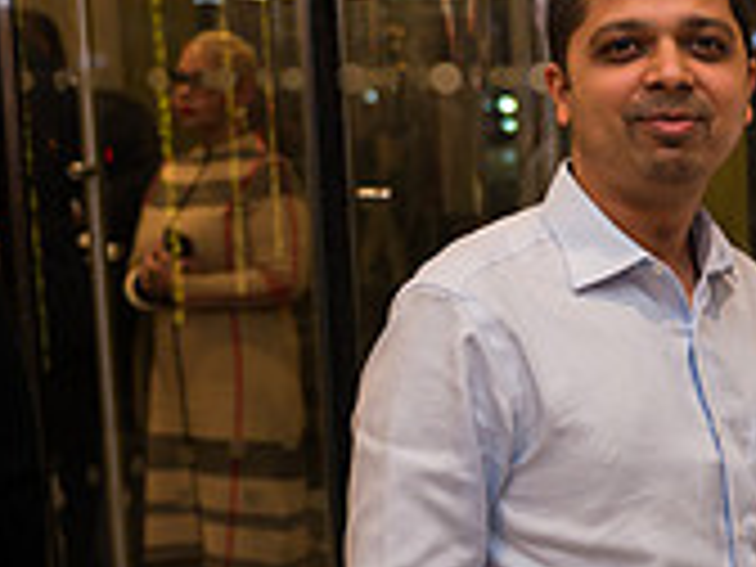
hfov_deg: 17.3
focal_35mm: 106
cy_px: 432
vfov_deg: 13.9
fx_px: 2315
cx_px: 1026
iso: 400
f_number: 3.2
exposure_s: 1/160
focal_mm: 32
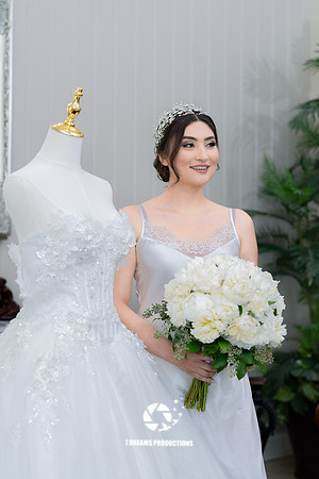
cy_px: 240
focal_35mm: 75
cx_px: 160
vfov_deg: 27.0
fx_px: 997
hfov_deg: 18.2
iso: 800
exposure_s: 1/200
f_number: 2
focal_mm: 50
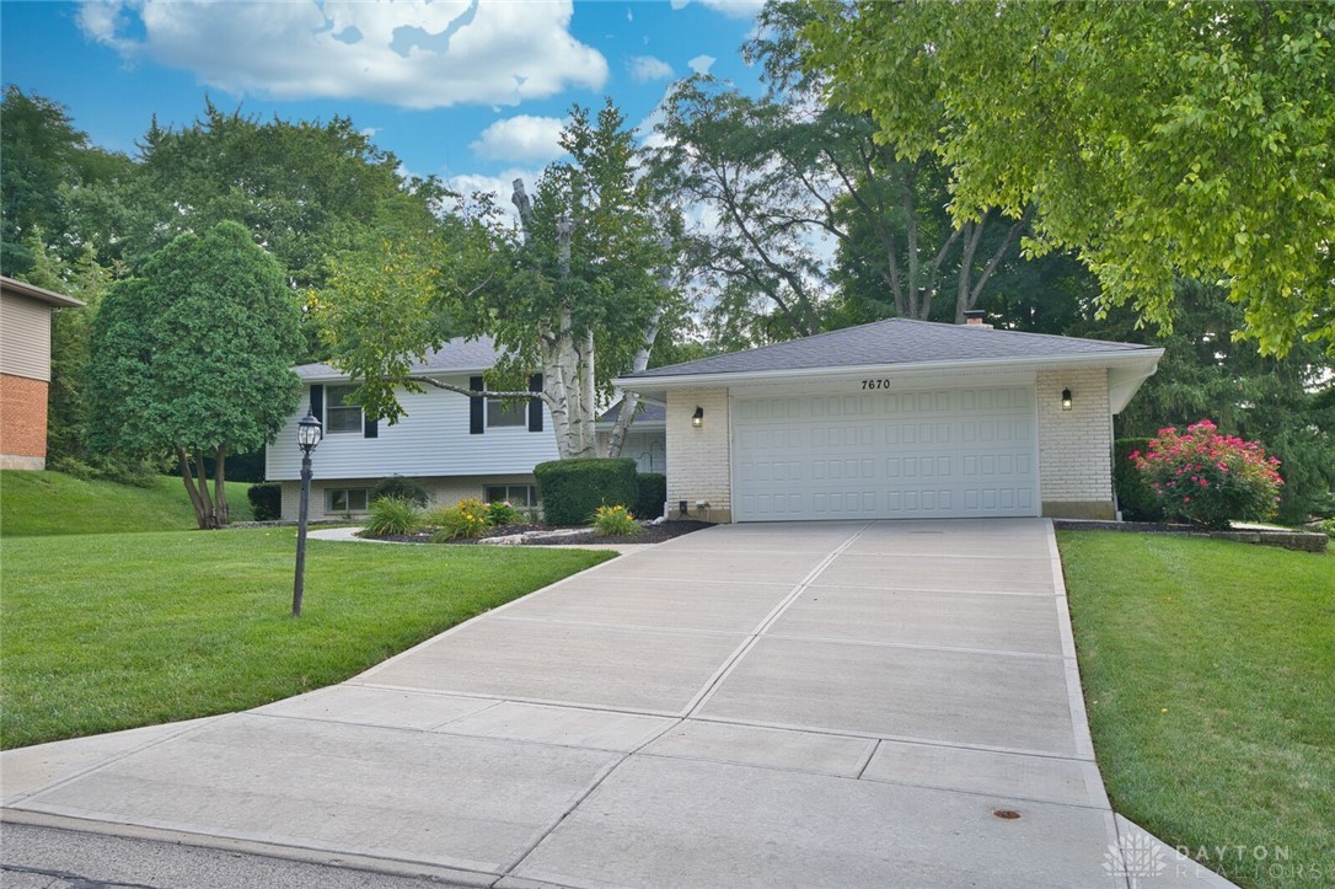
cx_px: 668
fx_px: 1297
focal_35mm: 35
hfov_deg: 54.5
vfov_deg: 37.8
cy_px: 444
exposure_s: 1/100
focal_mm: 35
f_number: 7.1
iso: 100
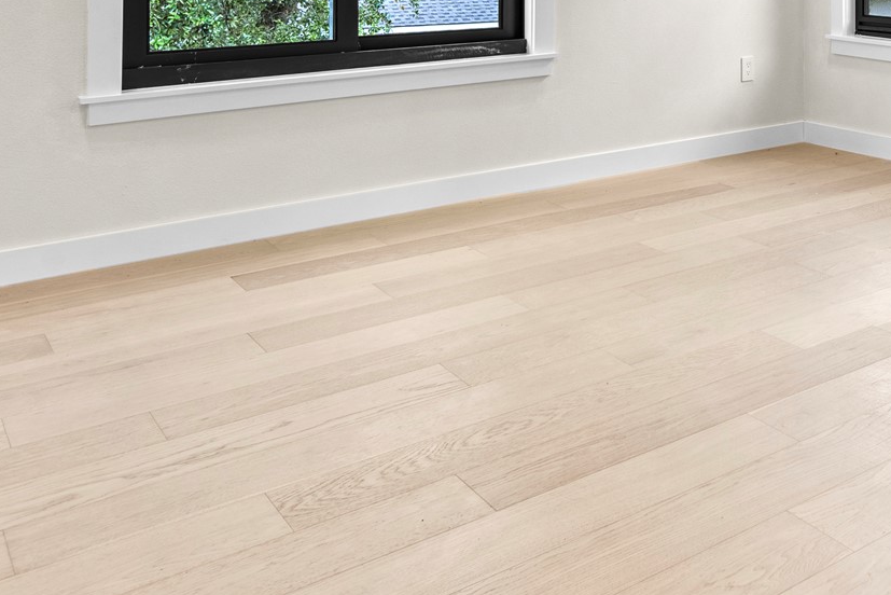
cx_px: 852
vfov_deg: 28.6
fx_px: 1040
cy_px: -79
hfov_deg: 41.5
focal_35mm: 42
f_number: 8
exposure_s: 1
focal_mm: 16
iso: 100
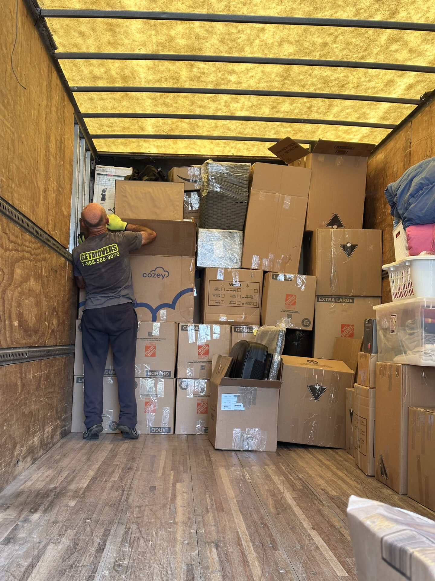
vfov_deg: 39.7
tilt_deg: +3.2
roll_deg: -1.0
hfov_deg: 30.3
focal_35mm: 48
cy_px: 290
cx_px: 218
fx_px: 804
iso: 80
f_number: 1.78
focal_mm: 6.86
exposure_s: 1/121
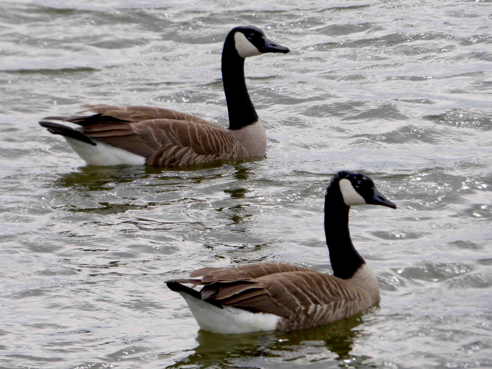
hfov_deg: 3.7
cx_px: 246
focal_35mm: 534
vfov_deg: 2.8
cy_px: 184
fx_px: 7590
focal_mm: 86.95
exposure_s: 1/400
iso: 100
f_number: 5.6
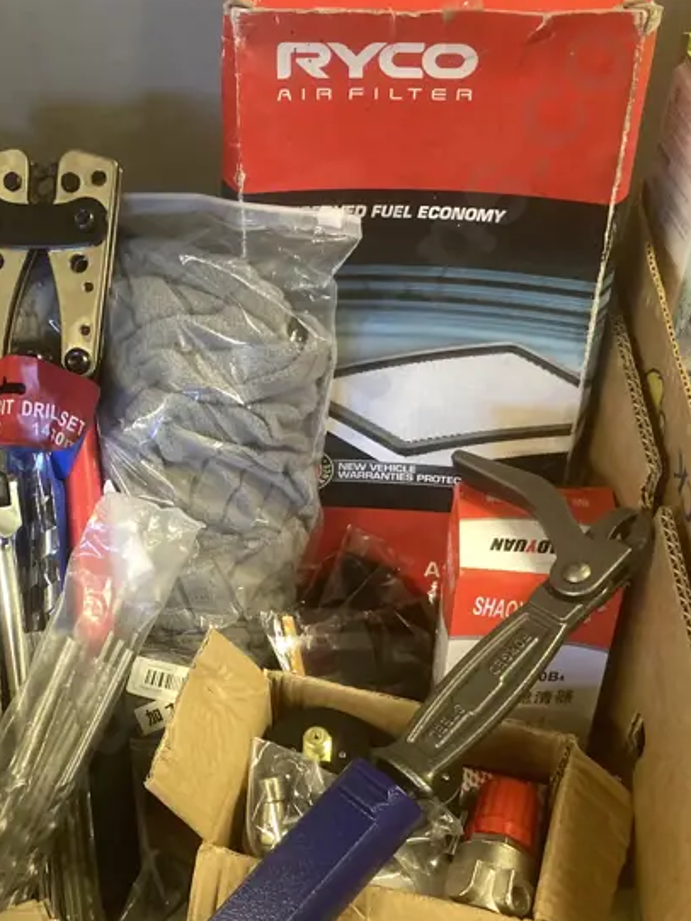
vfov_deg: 35.9
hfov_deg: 27.2
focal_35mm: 53
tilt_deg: -52.5
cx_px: 189
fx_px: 1410
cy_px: 601
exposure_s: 1/50
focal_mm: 3.99
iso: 200
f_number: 1.8
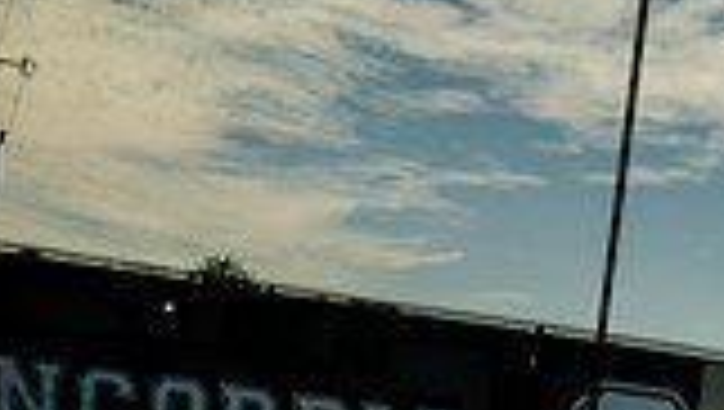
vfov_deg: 12.4
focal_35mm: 79
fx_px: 1518
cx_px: 639
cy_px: 955
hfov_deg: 26.0
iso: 100
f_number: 4.5
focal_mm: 27
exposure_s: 1/250
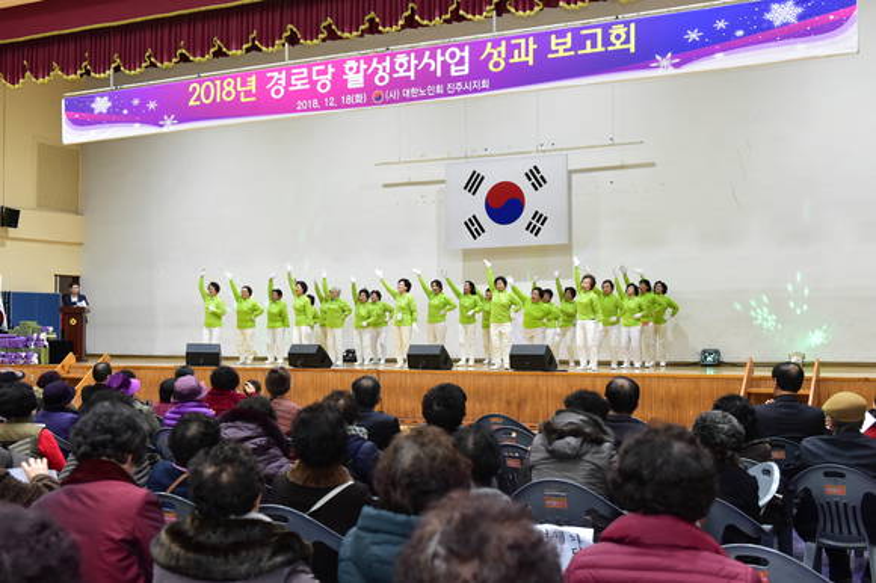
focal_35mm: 45
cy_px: 292
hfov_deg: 43.6
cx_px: 438
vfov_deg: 29.8
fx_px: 1094
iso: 6400
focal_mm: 45
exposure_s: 1/250
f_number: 6.3
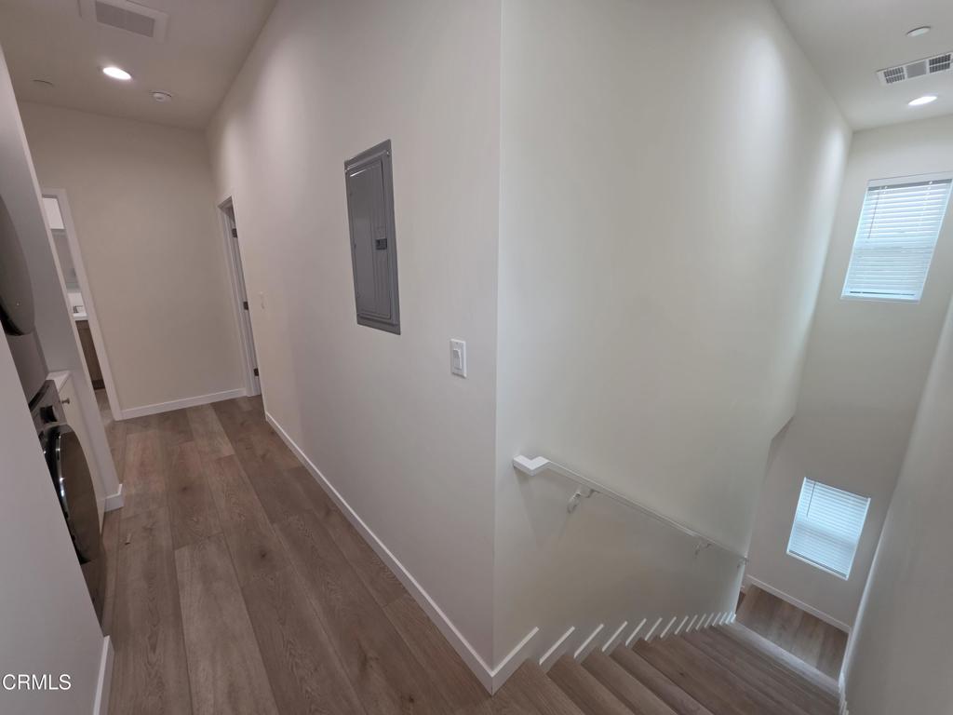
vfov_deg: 89.9
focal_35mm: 13
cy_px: 358
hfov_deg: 106.2
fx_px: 358
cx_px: 476
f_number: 1.9
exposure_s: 1/120
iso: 125
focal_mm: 2.2
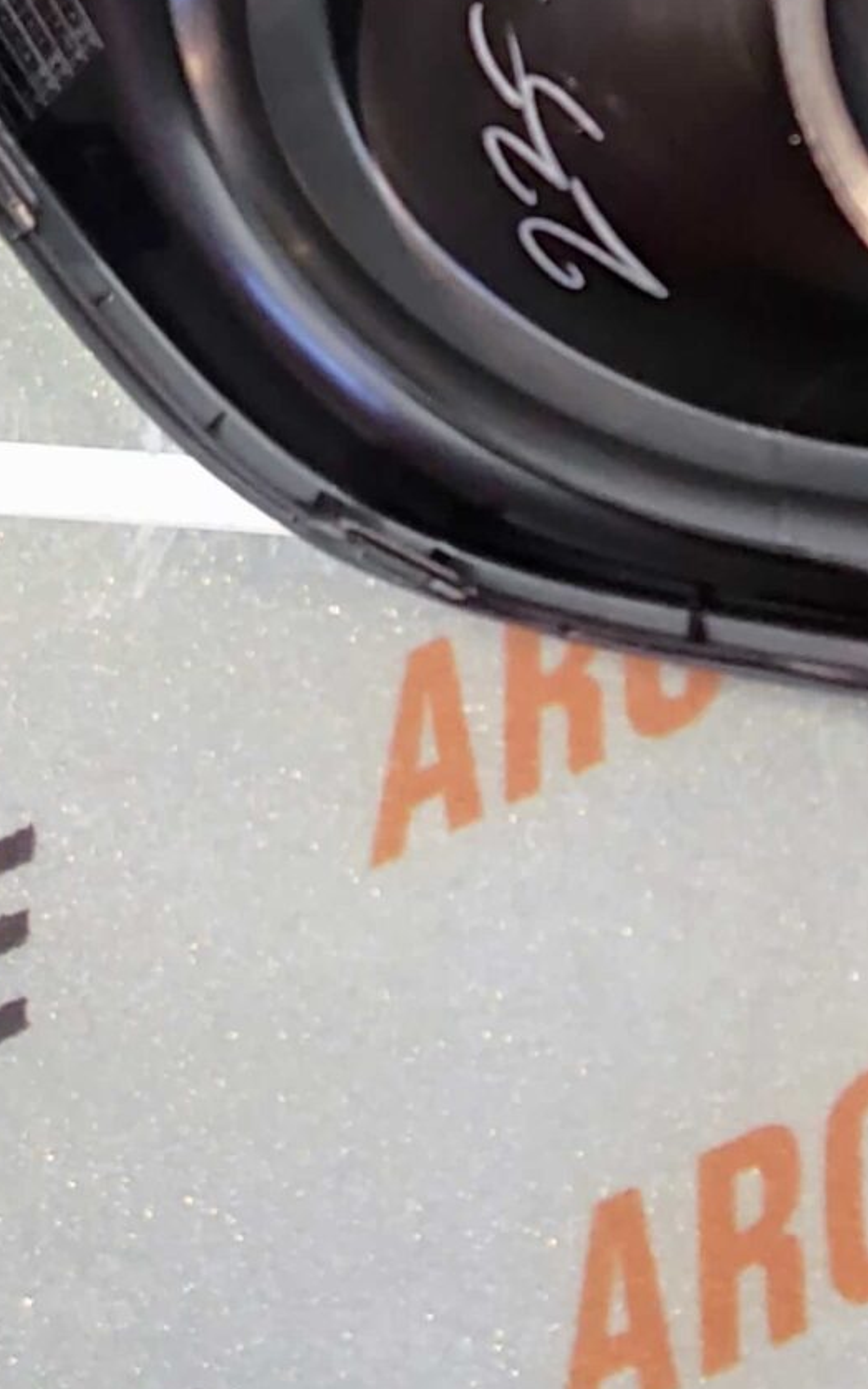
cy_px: -317
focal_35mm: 55
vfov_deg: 30.7
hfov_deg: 22.5
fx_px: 2081
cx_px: 903
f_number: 1.79
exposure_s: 1/33
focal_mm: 4.74
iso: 1596
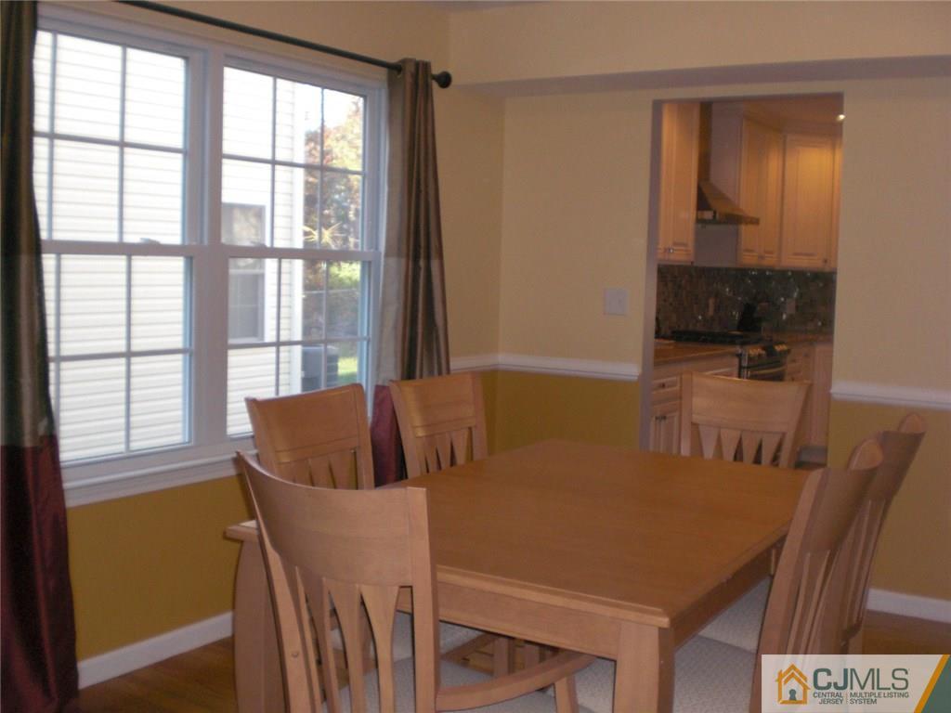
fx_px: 1044
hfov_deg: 49.0
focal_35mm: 38
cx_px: 476
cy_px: 356
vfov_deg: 37.7
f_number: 3.1
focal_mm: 6.3
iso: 200
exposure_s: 1/60
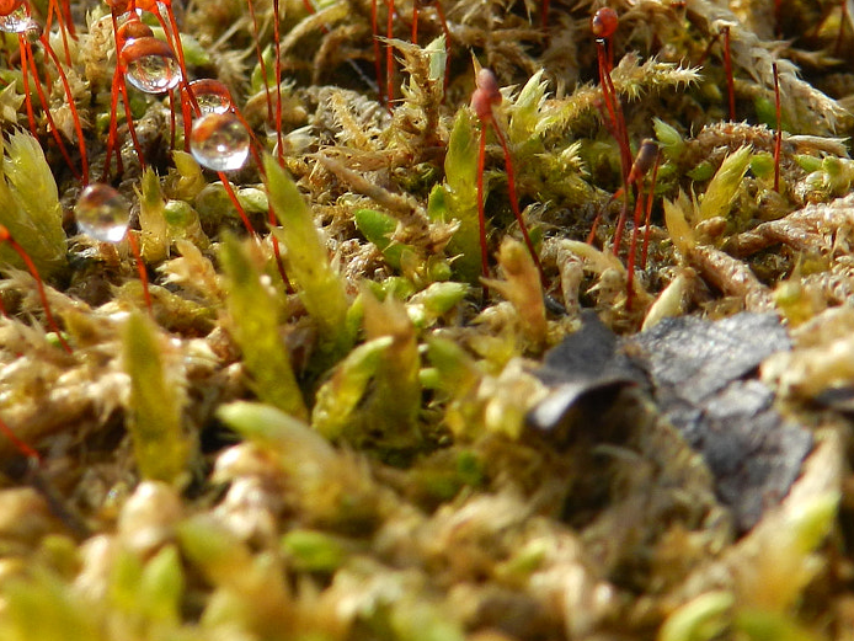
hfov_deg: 18.4
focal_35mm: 106
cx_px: 209
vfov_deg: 13.9
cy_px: 143
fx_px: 2616
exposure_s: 1/400
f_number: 4.2
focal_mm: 8.1
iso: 160
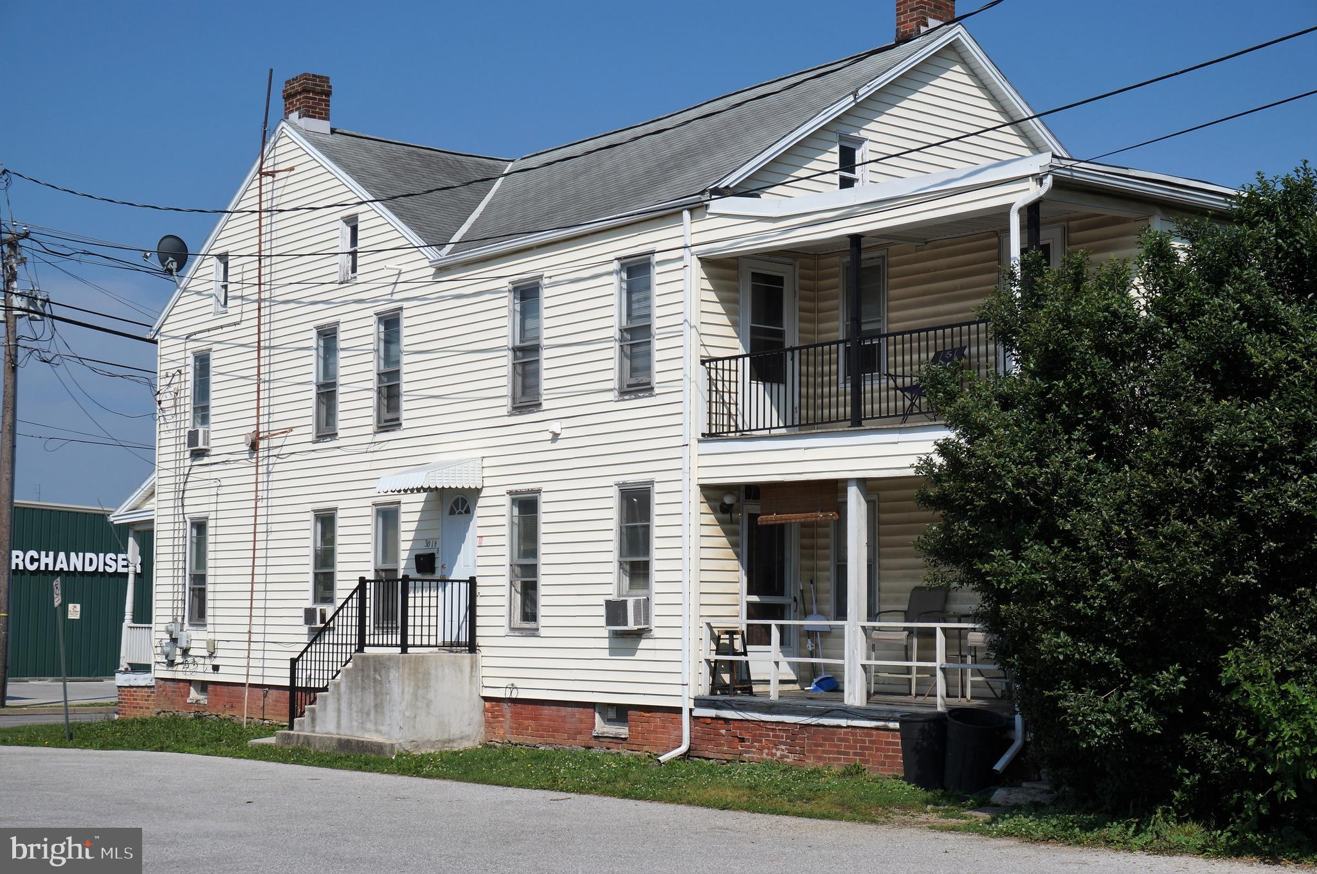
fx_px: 1973
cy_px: 437
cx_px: 658
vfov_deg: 25.0
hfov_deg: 36.9
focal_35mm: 54
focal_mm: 36
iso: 200
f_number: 13
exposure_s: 1/500
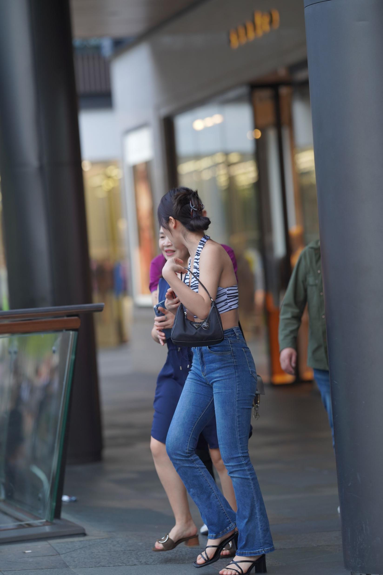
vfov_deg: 15.2
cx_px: 192
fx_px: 2155
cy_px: 288
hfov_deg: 10.2
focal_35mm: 135
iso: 500
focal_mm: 135
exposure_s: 1/640
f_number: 2.5
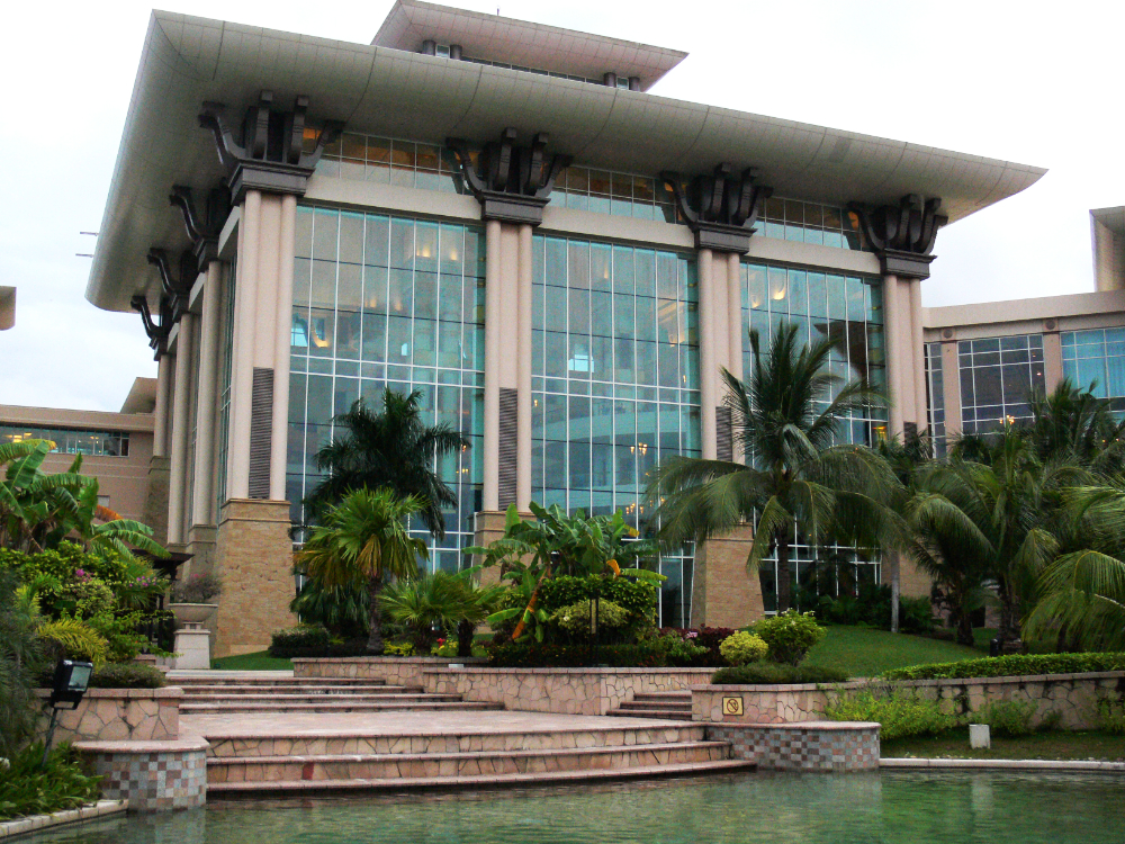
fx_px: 1332
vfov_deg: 35.1
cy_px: 422
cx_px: 562
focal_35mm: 41
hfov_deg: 45.8
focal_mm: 8.7
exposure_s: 1/20
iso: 400
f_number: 4
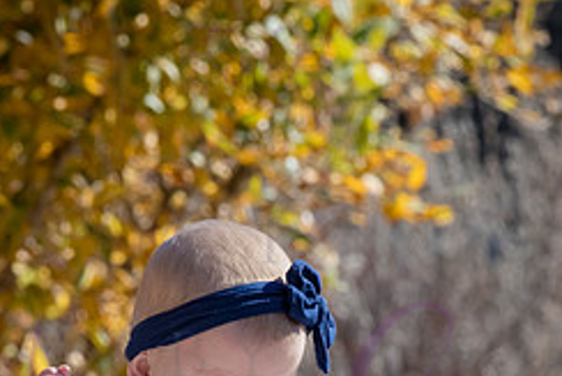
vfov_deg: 4.0
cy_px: 349
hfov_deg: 6.0
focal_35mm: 344
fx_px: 5373
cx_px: 265
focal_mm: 145
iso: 400
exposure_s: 1/400
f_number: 10
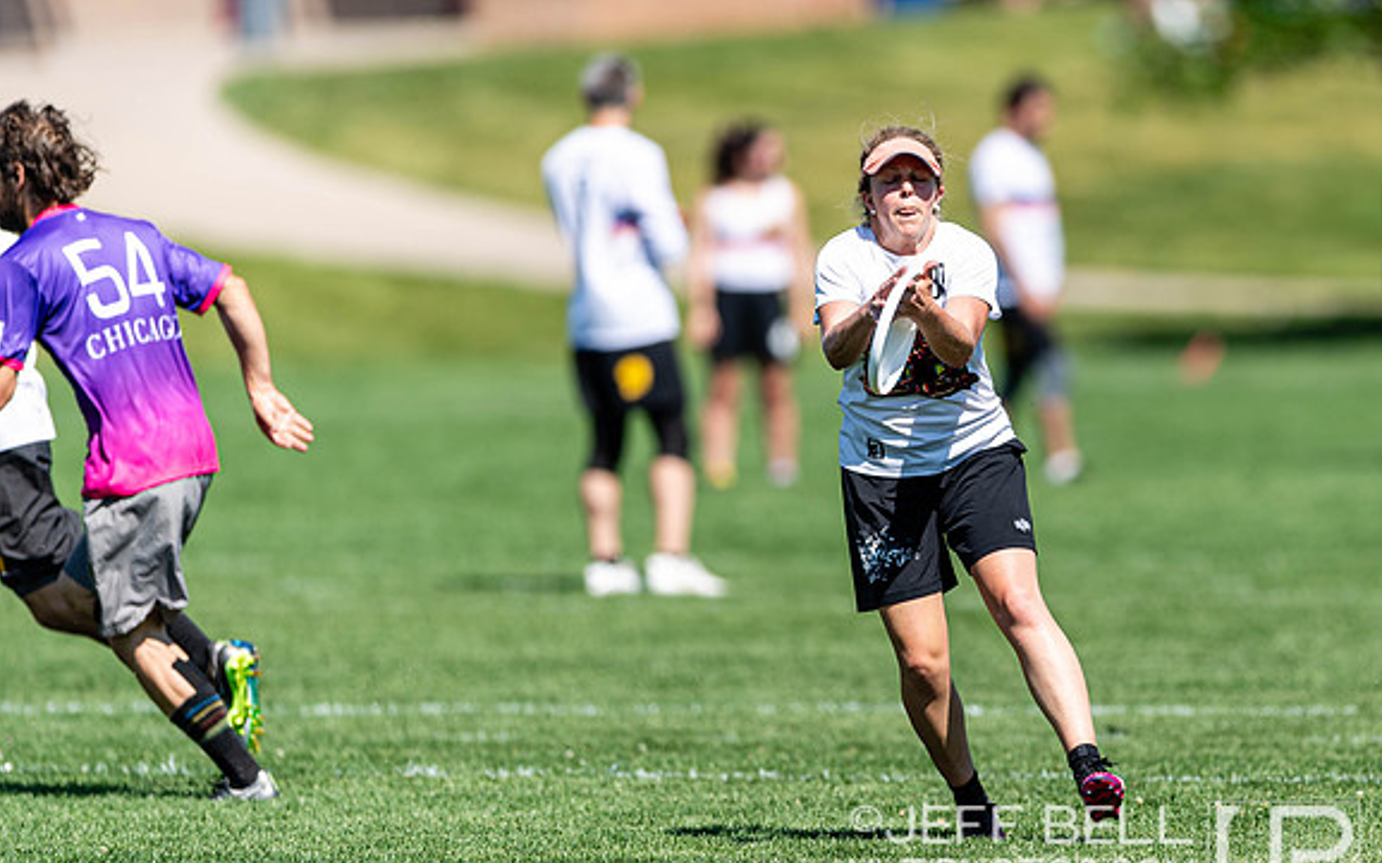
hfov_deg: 3.6
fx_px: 22255
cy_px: 373
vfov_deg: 2.2
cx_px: 999
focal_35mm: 591
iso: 100
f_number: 2.8
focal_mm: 400
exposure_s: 1/2000
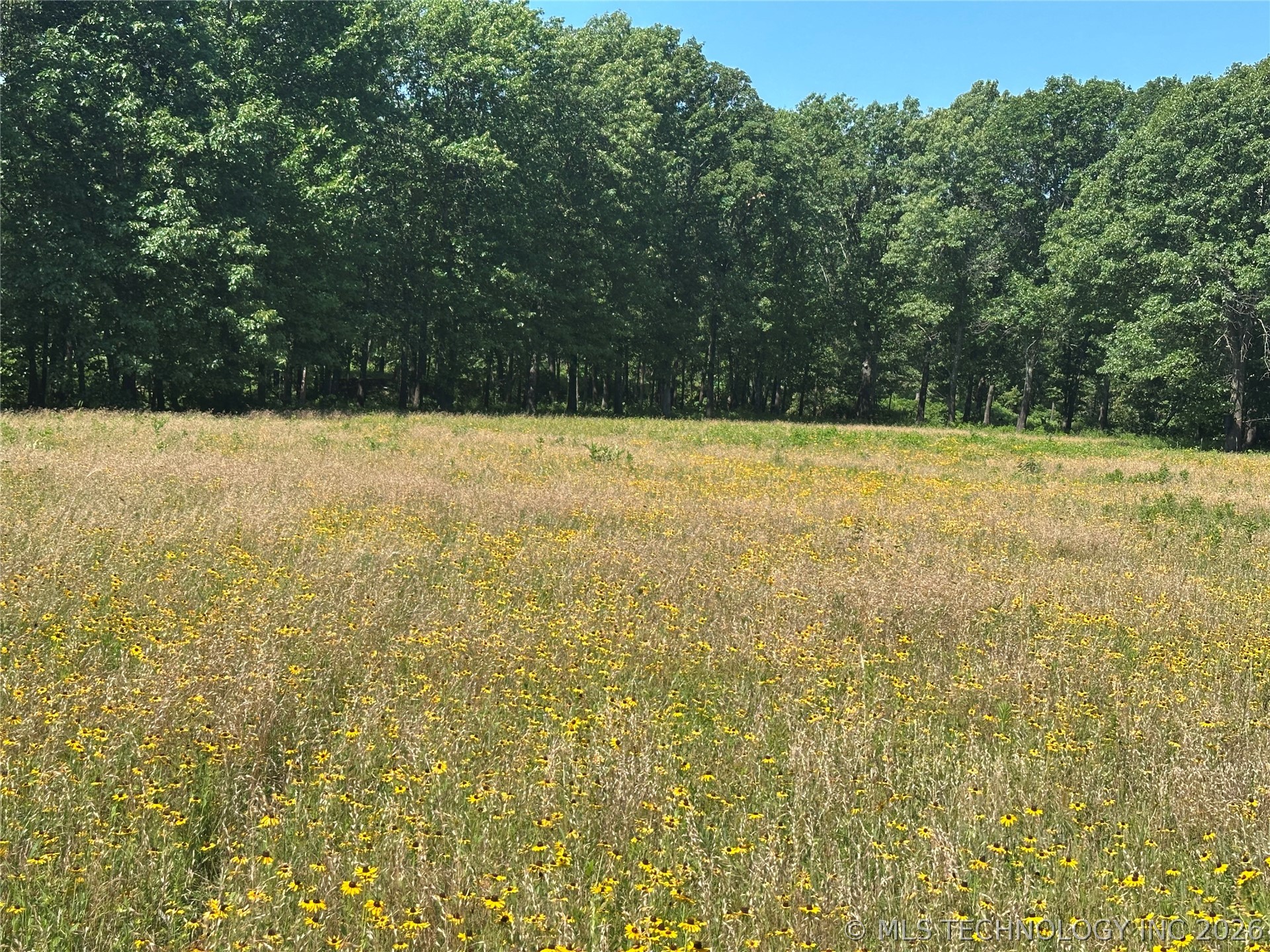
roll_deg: -2.4
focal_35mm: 48
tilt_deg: -5.9
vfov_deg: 30.3
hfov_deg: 39.7
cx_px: 635
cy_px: 476
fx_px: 1761
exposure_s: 1/2667
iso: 64
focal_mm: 6.86
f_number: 1.78
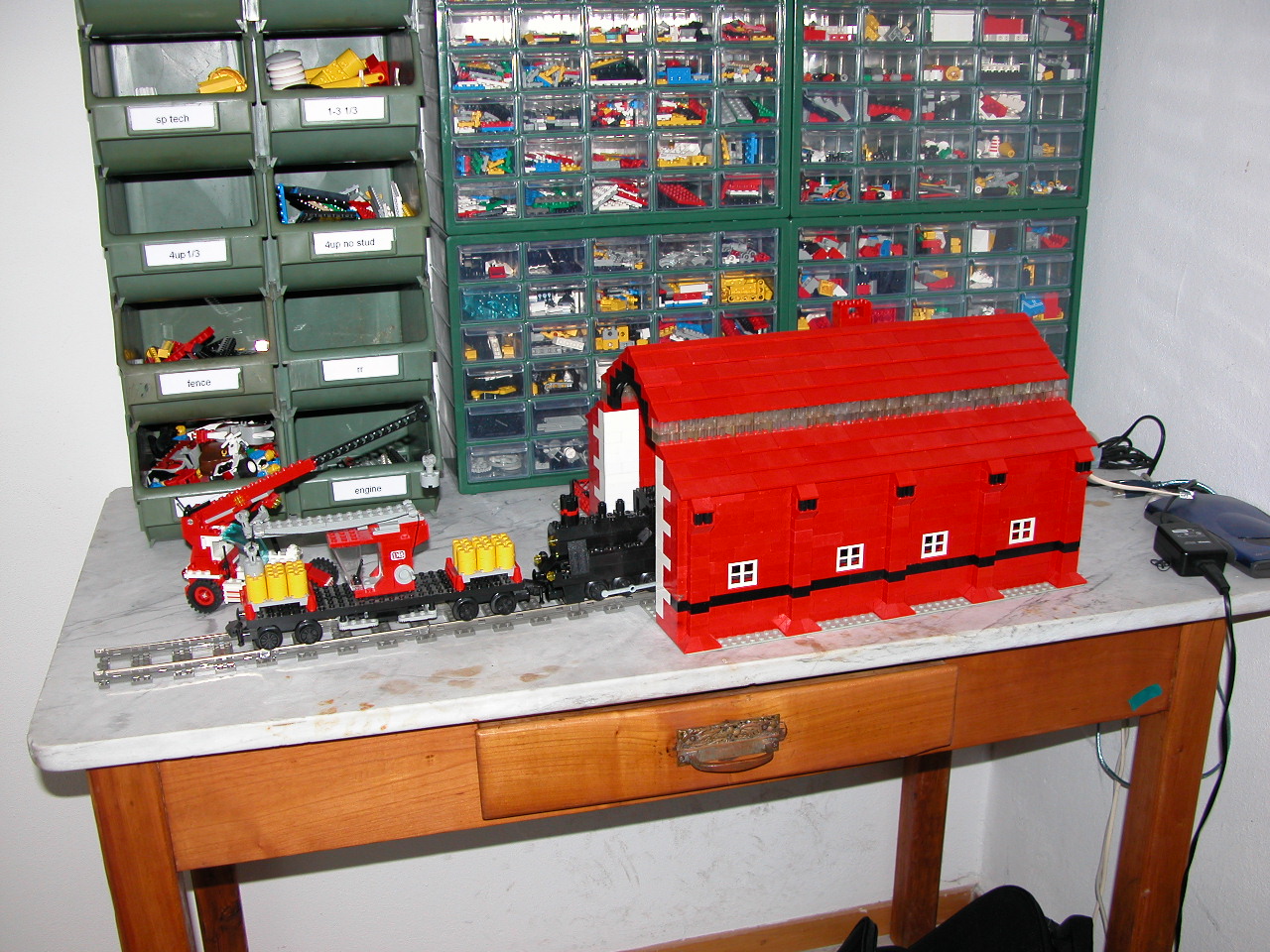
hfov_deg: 52.6
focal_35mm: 35
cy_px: 476
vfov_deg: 40.7
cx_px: 635
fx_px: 1284
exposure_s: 1/60
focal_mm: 9.2
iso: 100
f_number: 2.8
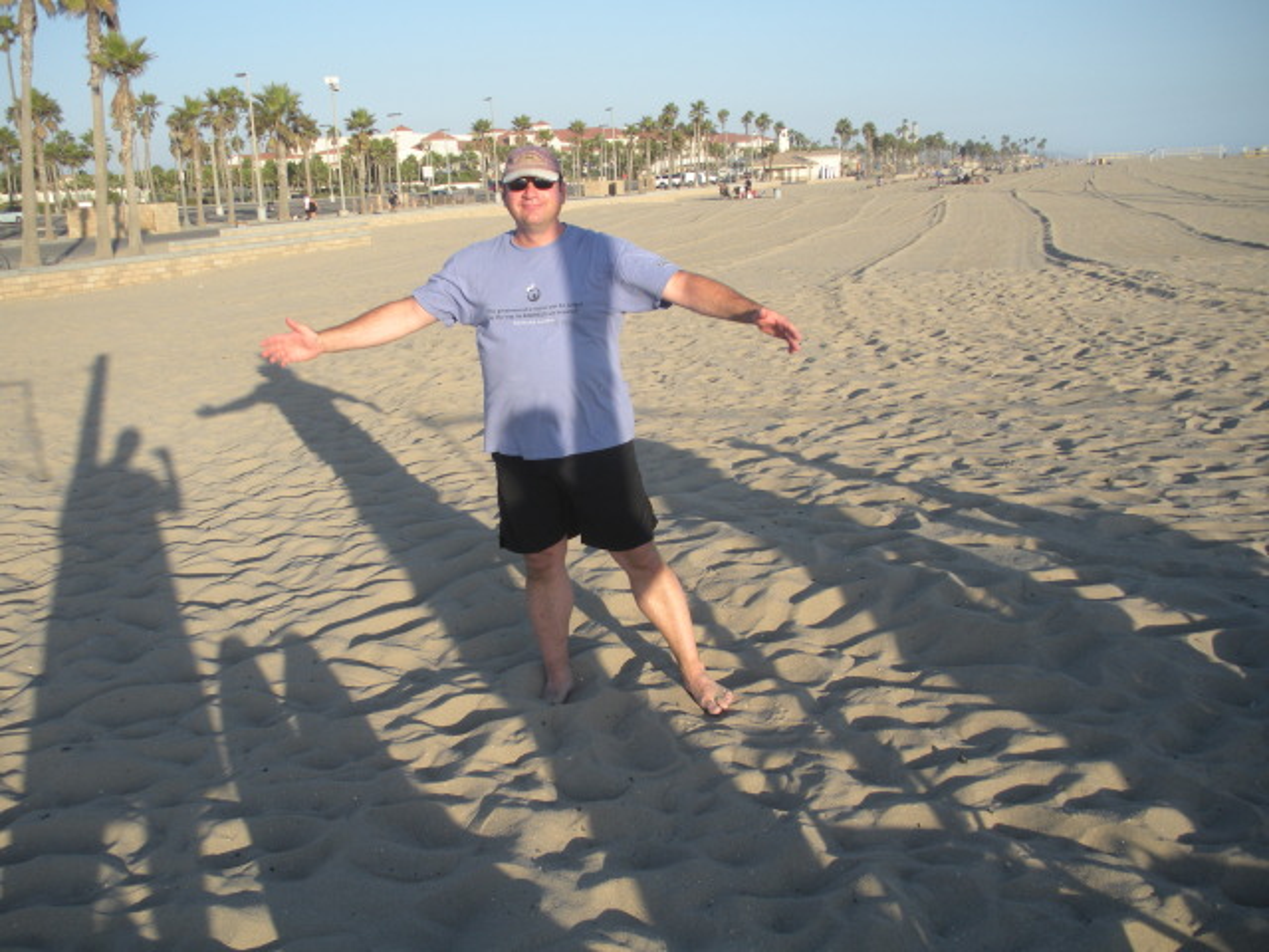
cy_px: 476
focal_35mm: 36
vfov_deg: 39.7
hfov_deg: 51.4
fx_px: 1320
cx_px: 634
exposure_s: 1/365
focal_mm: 6.3
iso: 64
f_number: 3.5
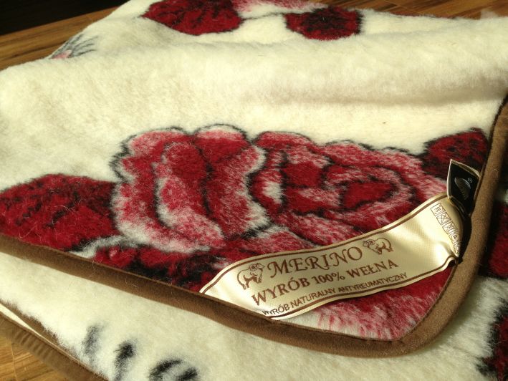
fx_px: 484
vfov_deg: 43.0
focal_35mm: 33
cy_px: 190
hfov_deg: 55.3
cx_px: 254
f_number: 2.4
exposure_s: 1/1808
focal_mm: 4.13
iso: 50
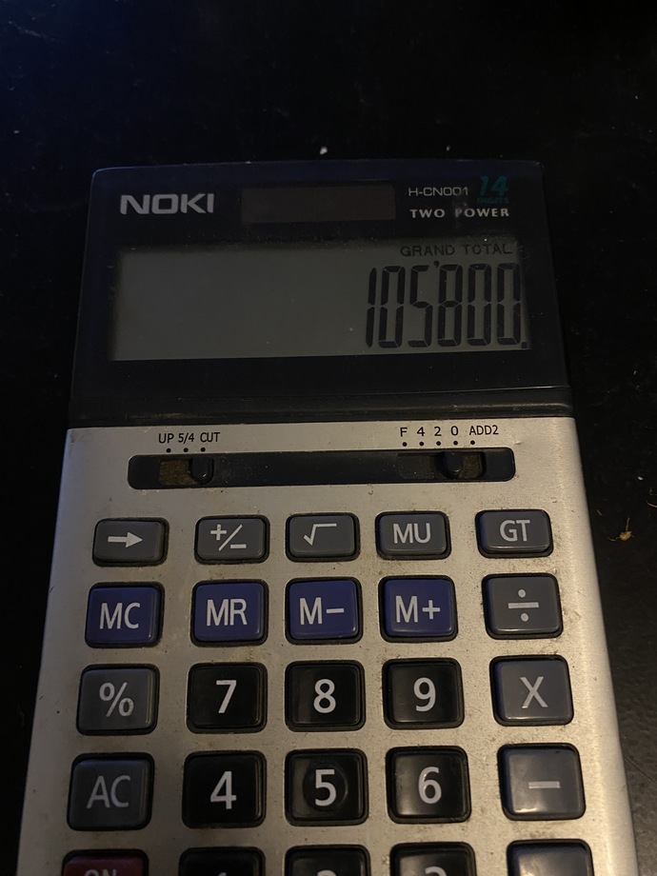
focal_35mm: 26
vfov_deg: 67.3
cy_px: 438
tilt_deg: -66.4
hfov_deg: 53.1
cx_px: 328
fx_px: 658
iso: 500
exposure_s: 1/25
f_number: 1.8
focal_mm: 4.25
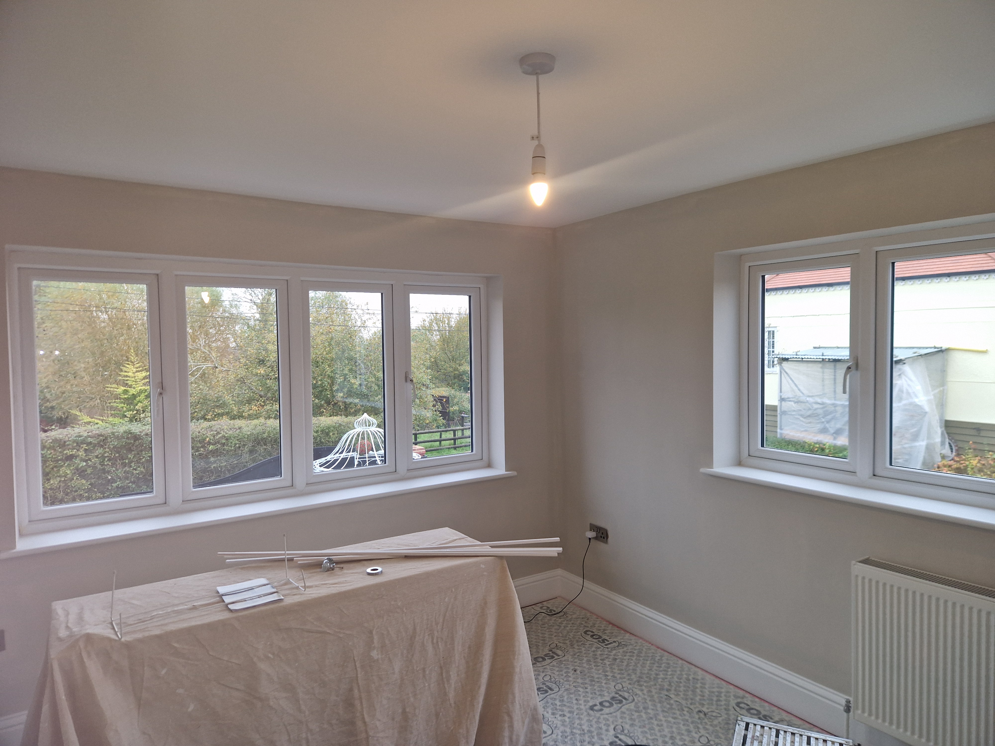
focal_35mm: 23
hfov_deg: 73.9
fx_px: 661
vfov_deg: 58.9
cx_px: 498
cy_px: 373
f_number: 1.8
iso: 50
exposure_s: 1/50
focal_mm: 5.4
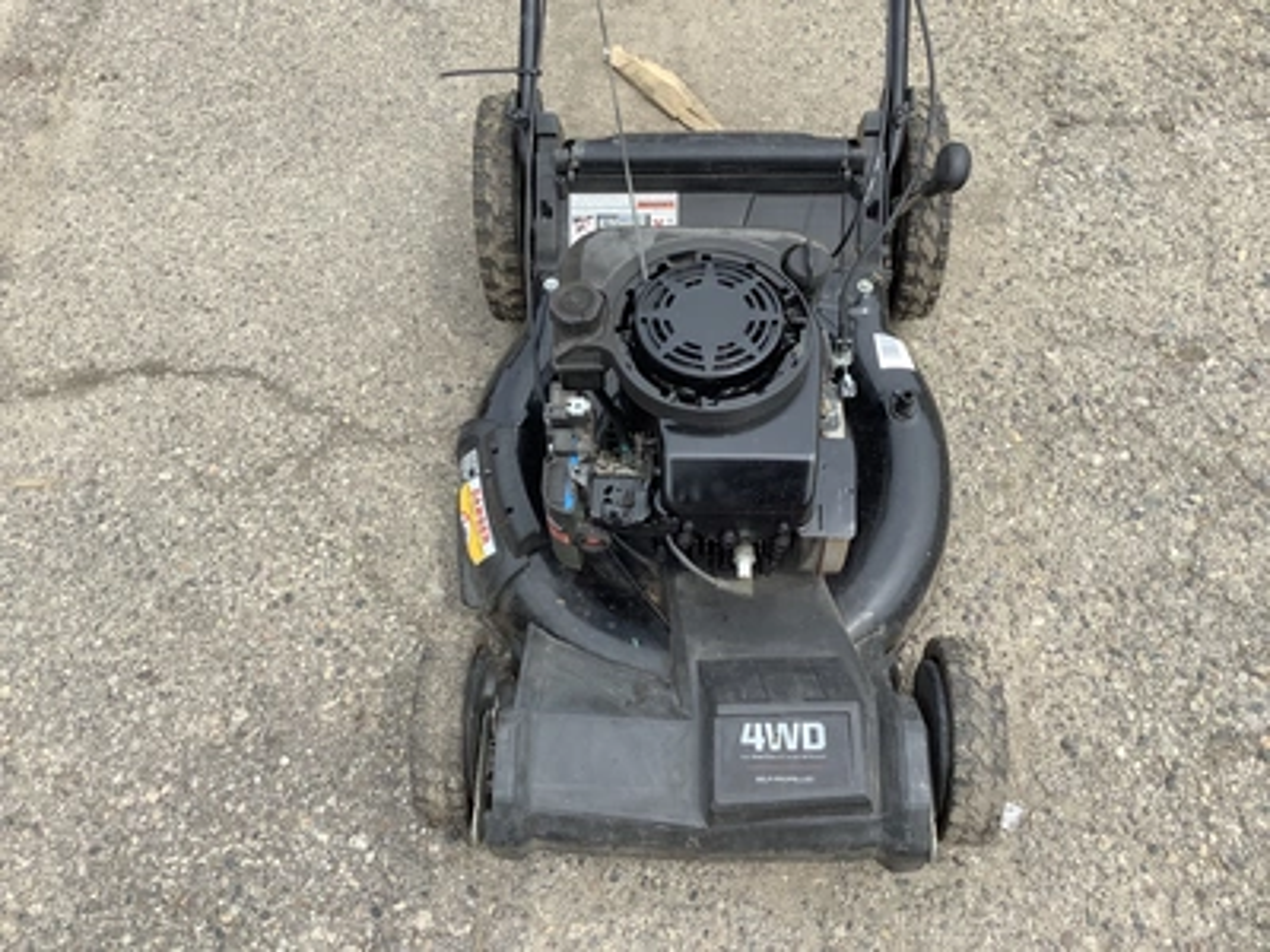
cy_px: 476
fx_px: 1137
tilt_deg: -60.5
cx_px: 635
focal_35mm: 31
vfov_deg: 45.4
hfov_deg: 58.4
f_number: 2.4
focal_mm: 3.3
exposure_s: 1/599
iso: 25
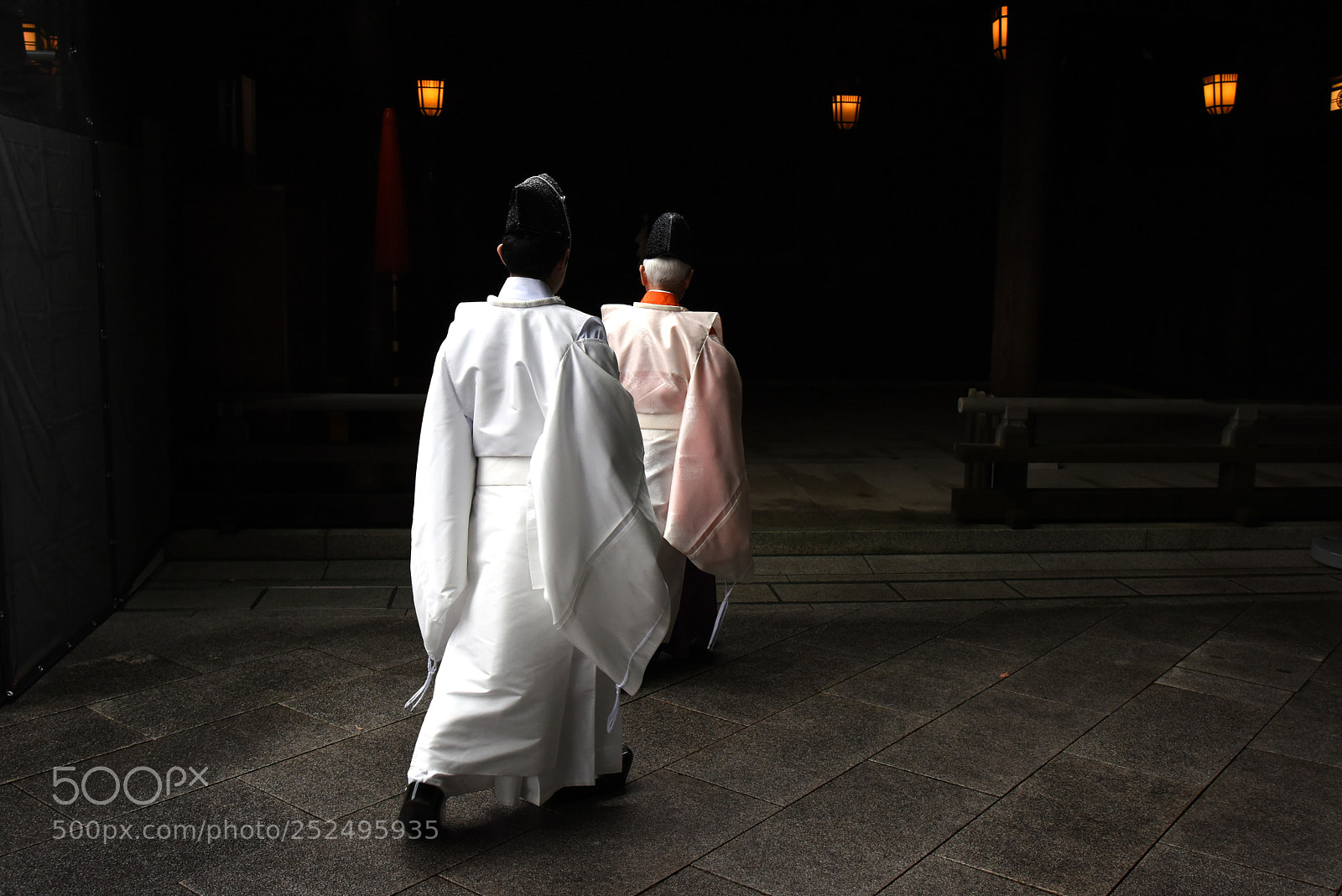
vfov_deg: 42.4
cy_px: 448
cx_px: 671
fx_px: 1156
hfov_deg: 60.3
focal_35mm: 31
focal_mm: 31
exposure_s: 1/200
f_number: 7.1
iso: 1250
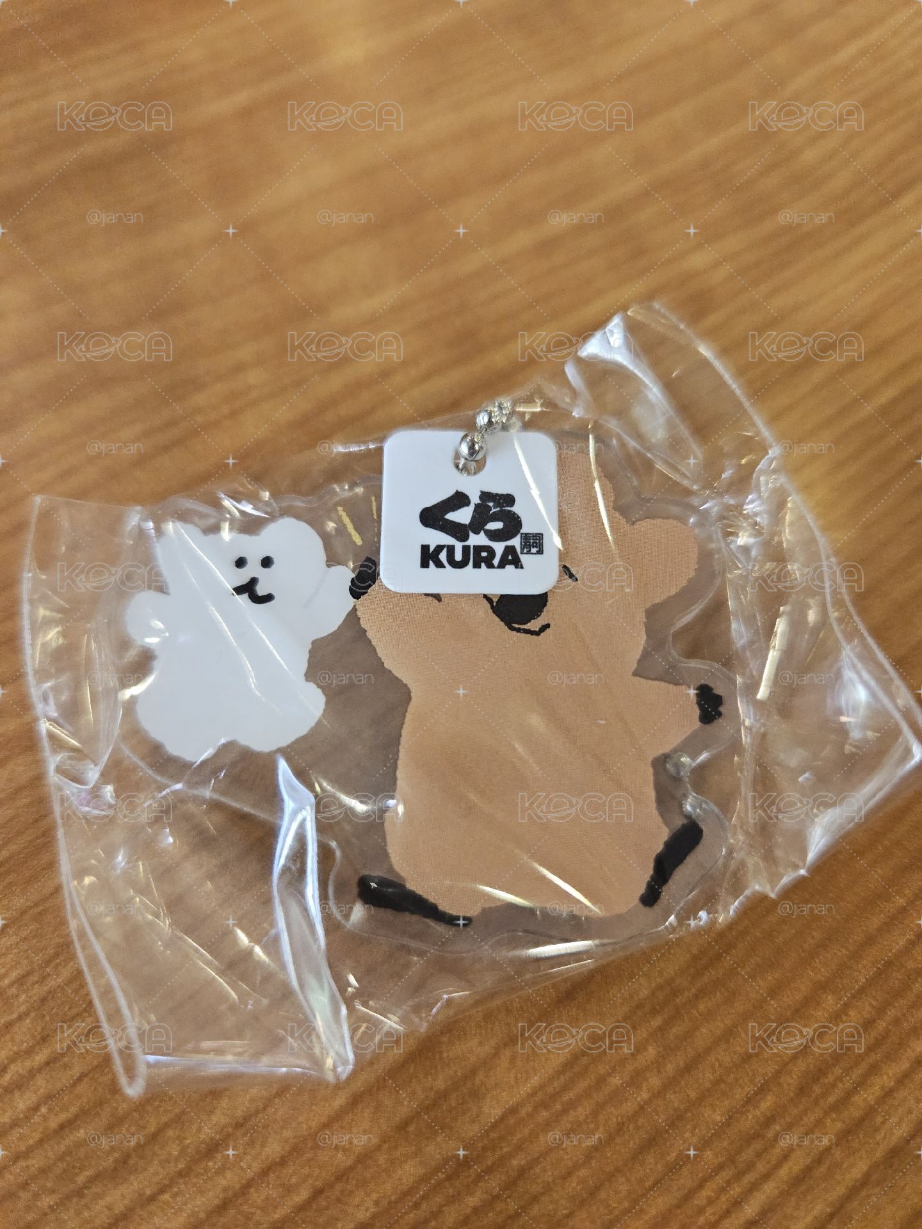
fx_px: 817
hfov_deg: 58.9
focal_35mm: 23
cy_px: 614
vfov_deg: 73.9
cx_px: 461
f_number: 1.8
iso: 250
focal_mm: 5.4
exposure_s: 1/120
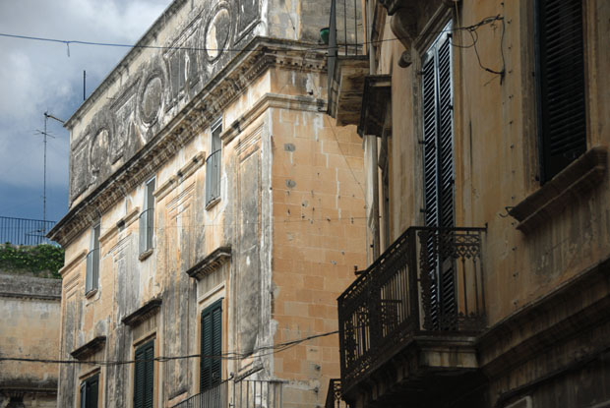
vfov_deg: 12.2
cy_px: 204
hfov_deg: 18.2
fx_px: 1908
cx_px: 305
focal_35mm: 112
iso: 200
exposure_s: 1/320
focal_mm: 75
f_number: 5
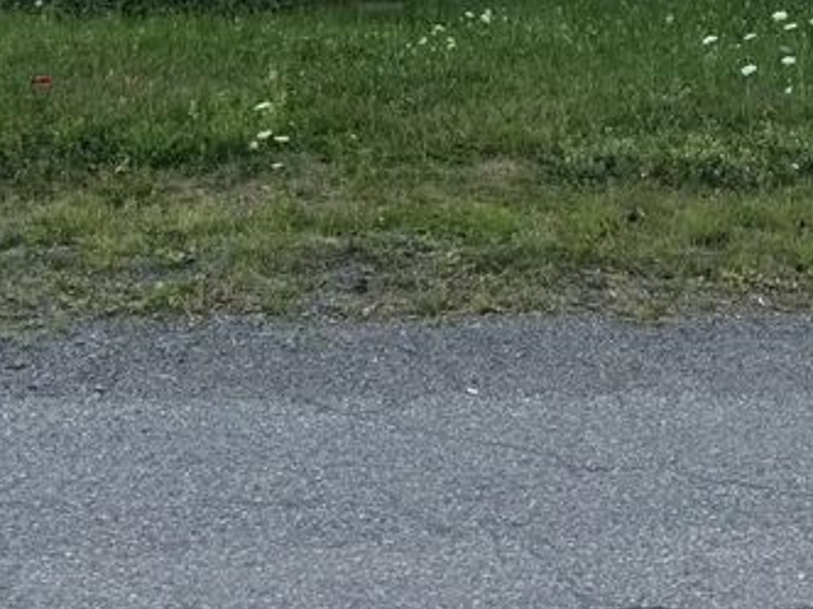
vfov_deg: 17.7
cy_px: -316
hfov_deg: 25.4
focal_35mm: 74
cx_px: 757
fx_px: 1738
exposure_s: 1/2252
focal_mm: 6.76
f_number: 1.78
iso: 80
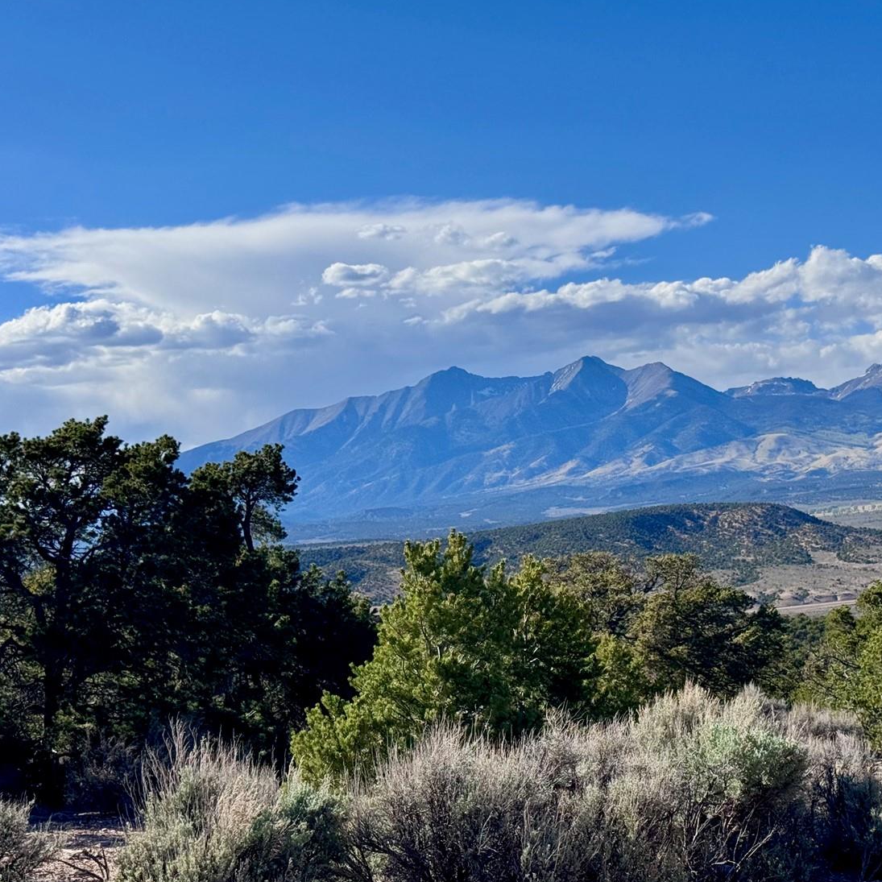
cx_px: 606
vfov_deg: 27.7
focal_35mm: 62
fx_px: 1787
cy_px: 448
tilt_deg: +1.6
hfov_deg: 27.5
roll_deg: +3.6
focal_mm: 6.76
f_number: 1.78
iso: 64
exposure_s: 1/6410
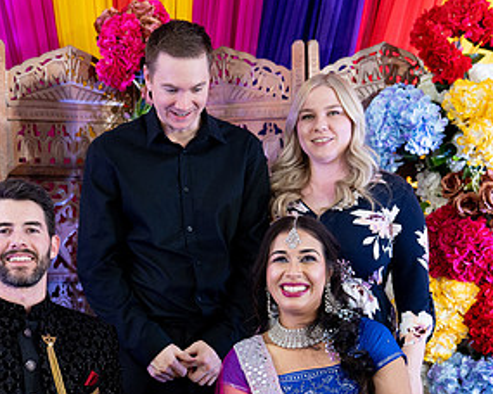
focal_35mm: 84
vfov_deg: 18.1
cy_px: 312
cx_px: 178
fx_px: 1226
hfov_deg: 22.7
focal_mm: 44
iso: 1250
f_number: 2.8
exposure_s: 1/125
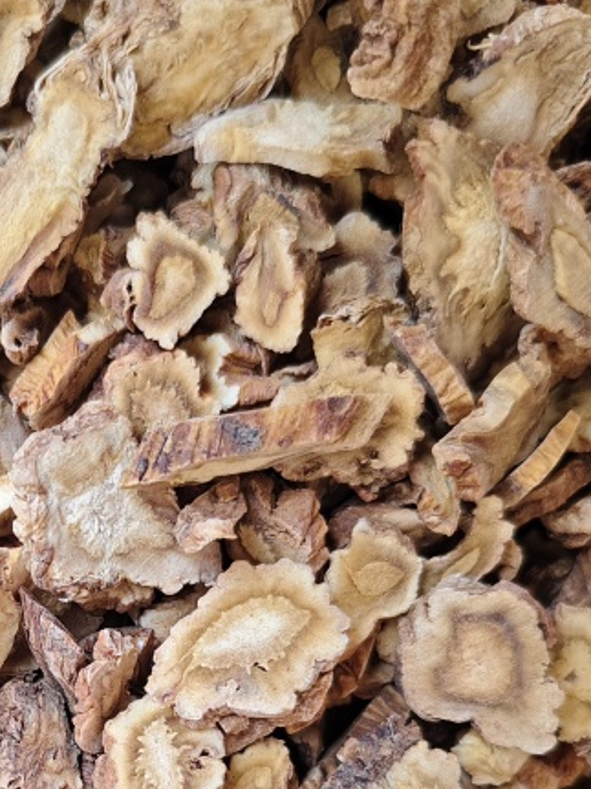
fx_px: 1298
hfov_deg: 24.7
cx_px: 31
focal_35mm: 57
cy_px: 695
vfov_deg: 32.3
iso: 725
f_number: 1.88
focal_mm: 5.56
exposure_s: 1/468
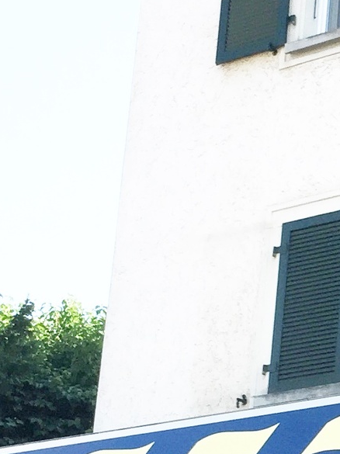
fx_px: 1665
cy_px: 449
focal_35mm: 127
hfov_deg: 10.8
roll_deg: -1.7
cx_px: 641
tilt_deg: +13.8
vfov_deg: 15.3
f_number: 2.2
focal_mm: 4.15
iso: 32
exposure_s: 1/860
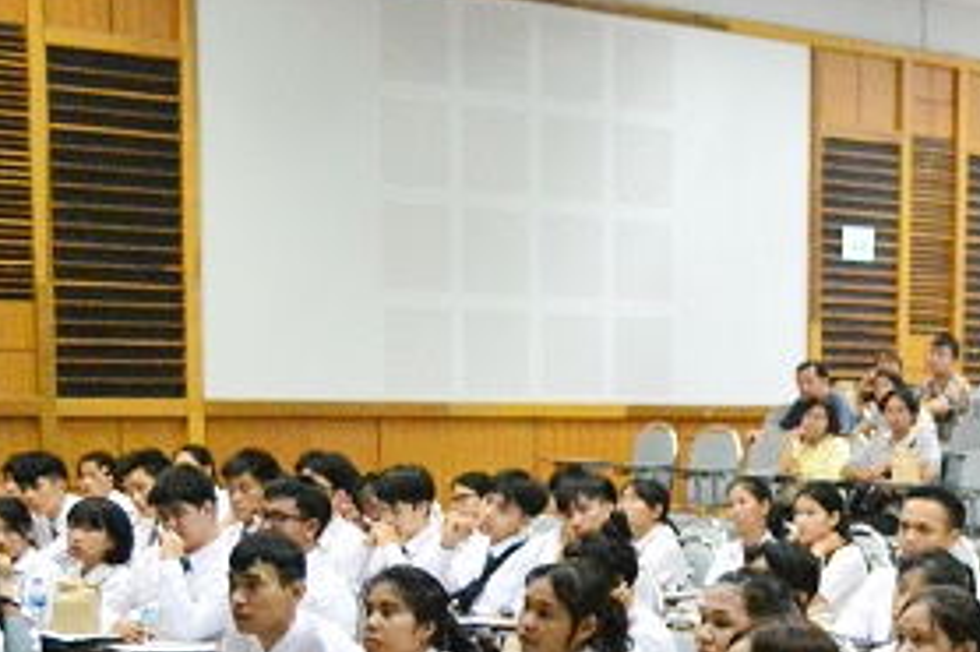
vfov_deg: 13.9
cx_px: 1174
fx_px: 2584
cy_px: 809
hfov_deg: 20.1
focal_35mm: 95
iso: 6400
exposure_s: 1/80
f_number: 4.5
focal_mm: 22
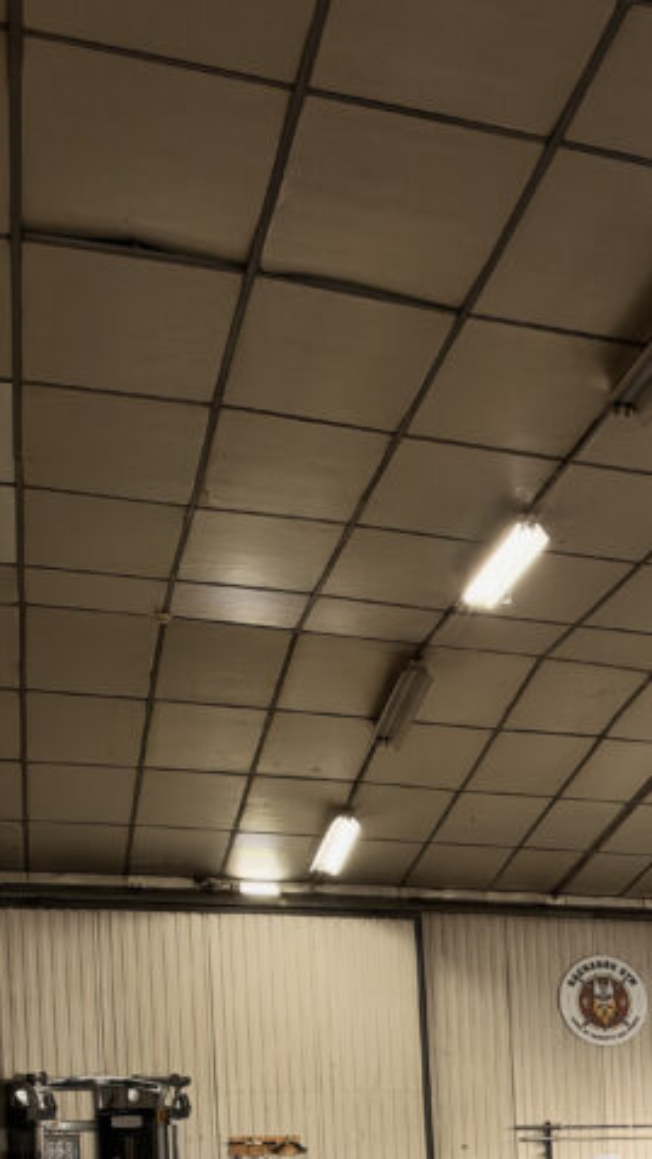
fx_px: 1721
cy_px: 1222
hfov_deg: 19.3
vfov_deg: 33.3
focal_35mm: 56
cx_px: 923
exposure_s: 1/100
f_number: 1.8
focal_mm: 6.93
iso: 320
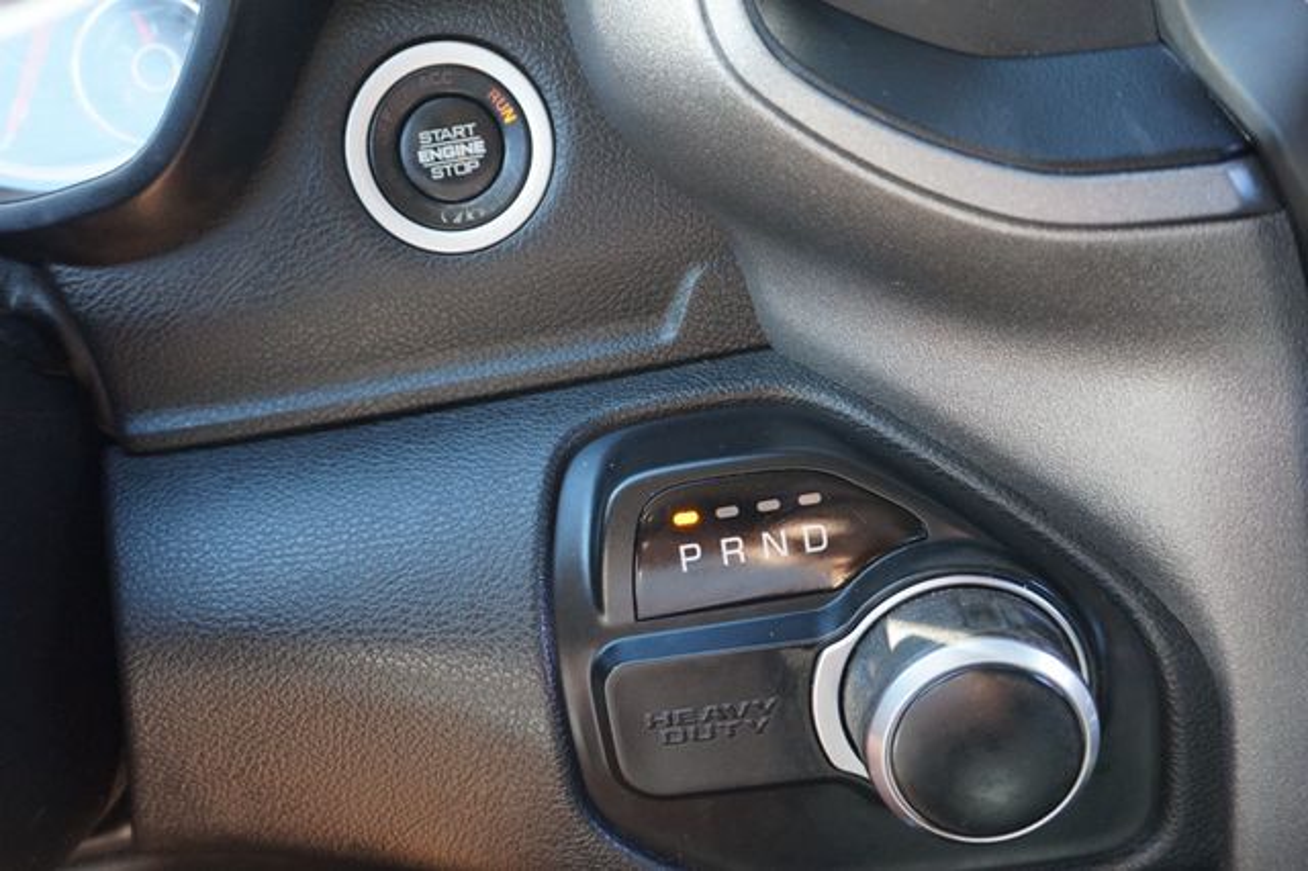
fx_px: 1144
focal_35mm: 32
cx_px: 654
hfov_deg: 59.5
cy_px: 436
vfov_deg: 41.7
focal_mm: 21
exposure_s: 1/60
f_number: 4
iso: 640
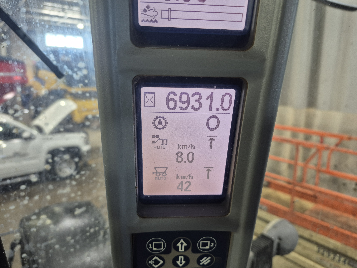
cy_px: 134
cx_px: 178
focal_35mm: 23
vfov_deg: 58.9
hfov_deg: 73.9
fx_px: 237
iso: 160
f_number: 1.8
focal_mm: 5.4
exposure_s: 1/54
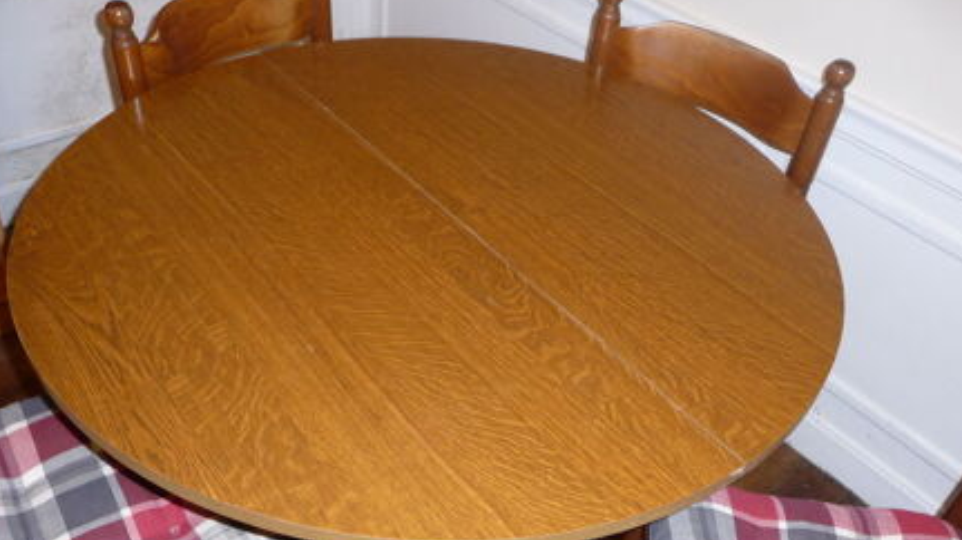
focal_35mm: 34
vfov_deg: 34.5
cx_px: 478
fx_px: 867
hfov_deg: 58.0
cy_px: 332
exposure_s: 1/30
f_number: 3.3
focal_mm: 4.7
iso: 160
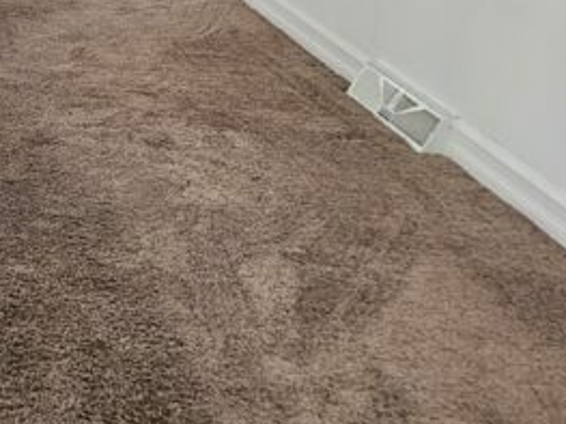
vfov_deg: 20.4
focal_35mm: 70
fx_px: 1144
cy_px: 17
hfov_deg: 24.7
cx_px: -142
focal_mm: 6.3
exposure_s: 1/120
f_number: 1.7
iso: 800
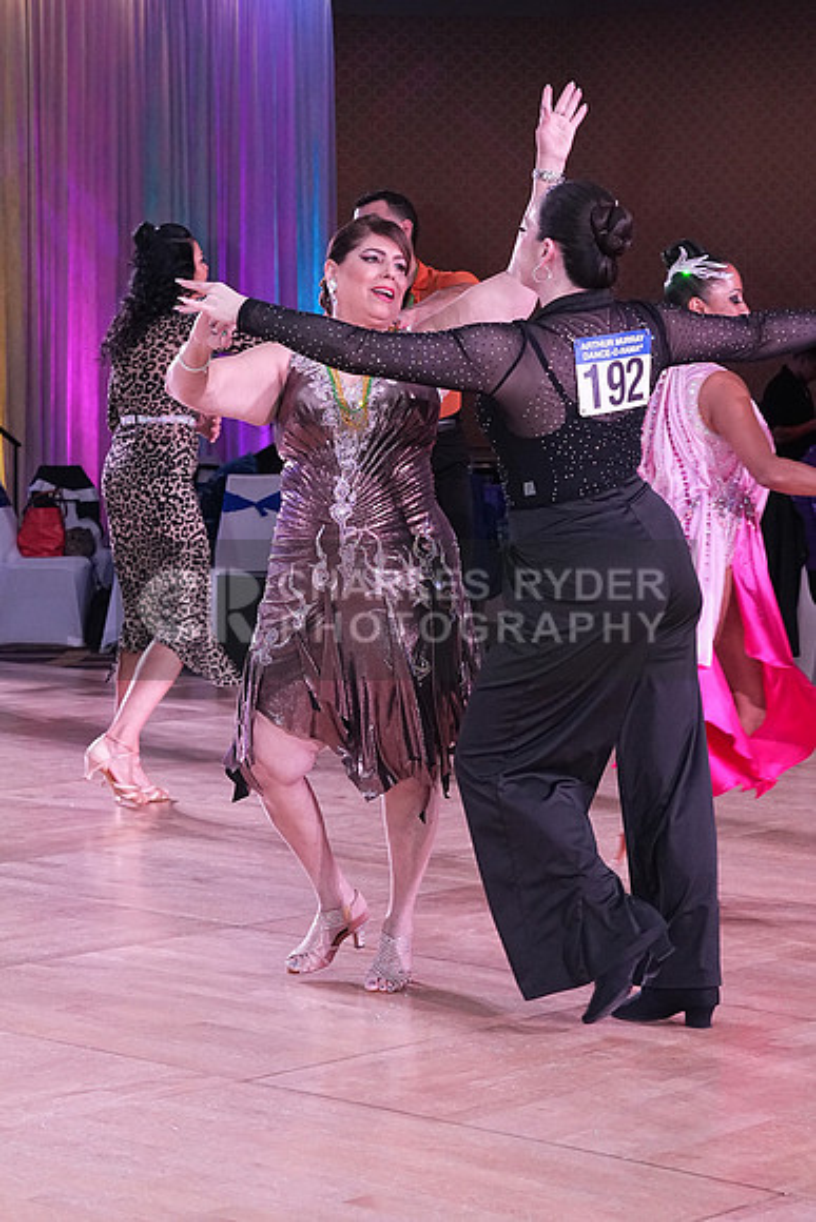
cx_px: 408
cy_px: 611
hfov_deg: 16.3
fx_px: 2854
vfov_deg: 24.2
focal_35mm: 84
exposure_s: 1/250
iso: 3200
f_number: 6.3
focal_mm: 56
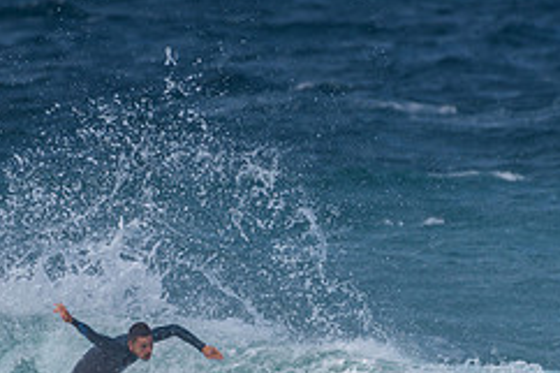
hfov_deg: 1.4
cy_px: 419
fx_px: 22866
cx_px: 183
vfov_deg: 0.9
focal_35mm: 1471
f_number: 5.6
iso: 80
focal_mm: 500
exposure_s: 1/2000
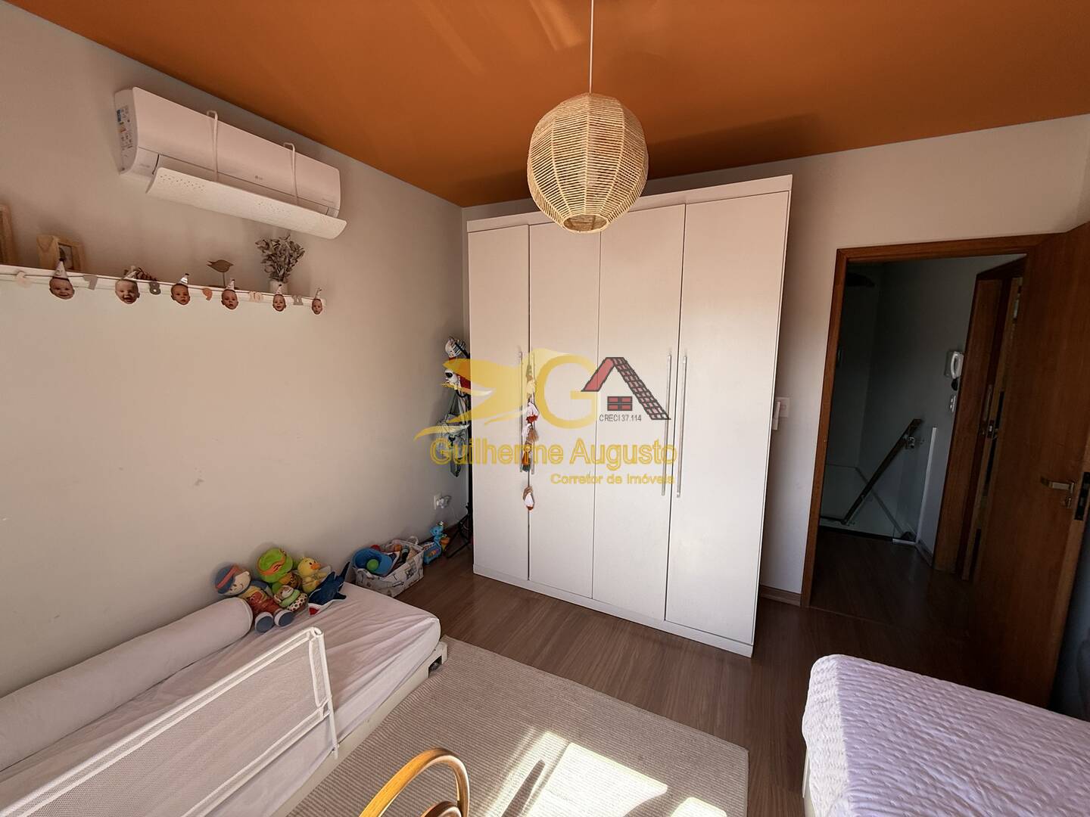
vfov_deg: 85.7
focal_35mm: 14
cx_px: 545
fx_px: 441
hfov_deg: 102.1
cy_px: 408
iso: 50
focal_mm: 2.22
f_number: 2.2
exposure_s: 1/155
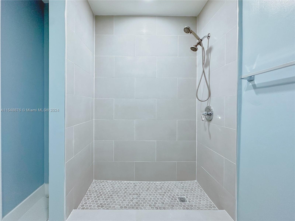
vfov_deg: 85.7
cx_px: 148
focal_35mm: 14
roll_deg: -1.0
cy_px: 110
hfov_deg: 102.1
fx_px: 119
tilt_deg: -0.9
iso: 250
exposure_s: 1/120
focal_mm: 2.22
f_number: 2.2
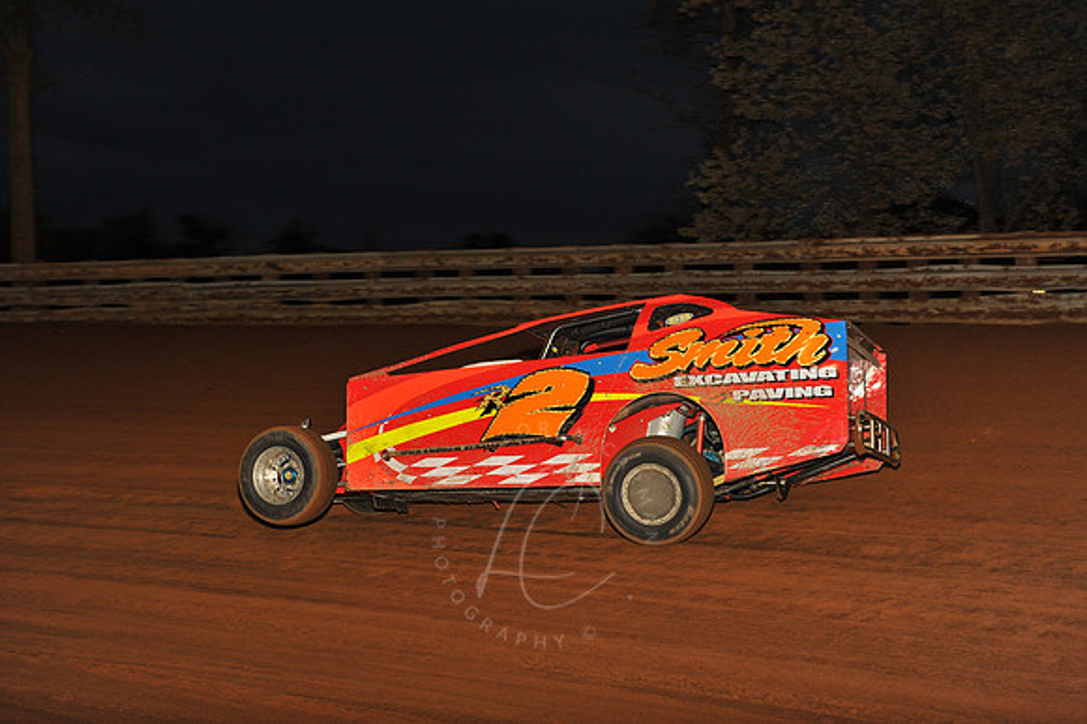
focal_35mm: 70
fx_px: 2112
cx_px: 544
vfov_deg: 19.4
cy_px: 362
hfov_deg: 28.9
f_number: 7.1
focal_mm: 70
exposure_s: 1/320
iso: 500
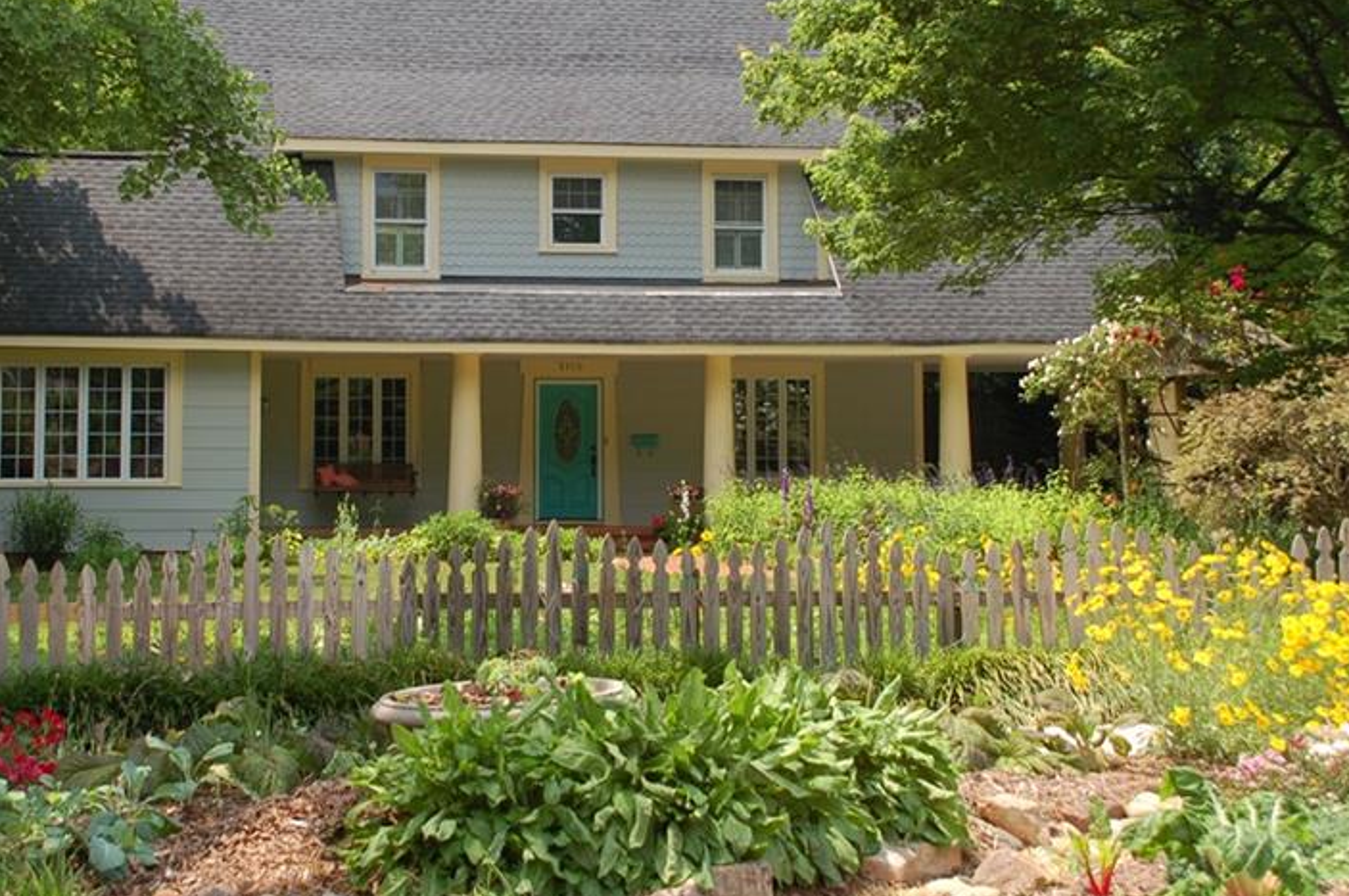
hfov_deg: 29.8
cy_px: 272
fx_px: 2535
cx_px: 581
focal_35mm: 68
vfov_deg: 20.0
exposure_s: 1/125
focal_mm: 31
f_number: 5.6
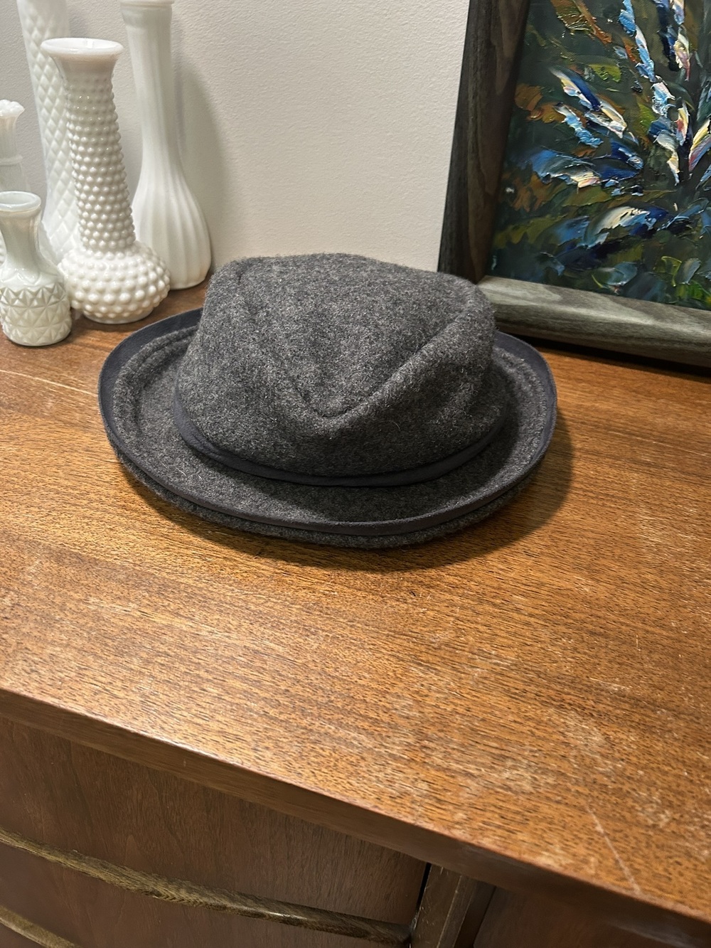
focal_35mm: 26
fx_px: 712
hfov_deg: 53.1
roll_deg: -5.0
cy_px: 474
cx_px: 356
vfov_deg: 67.3
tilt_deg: -36.7
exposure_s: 1/60
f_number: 1.5
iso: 250
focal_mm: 5.7
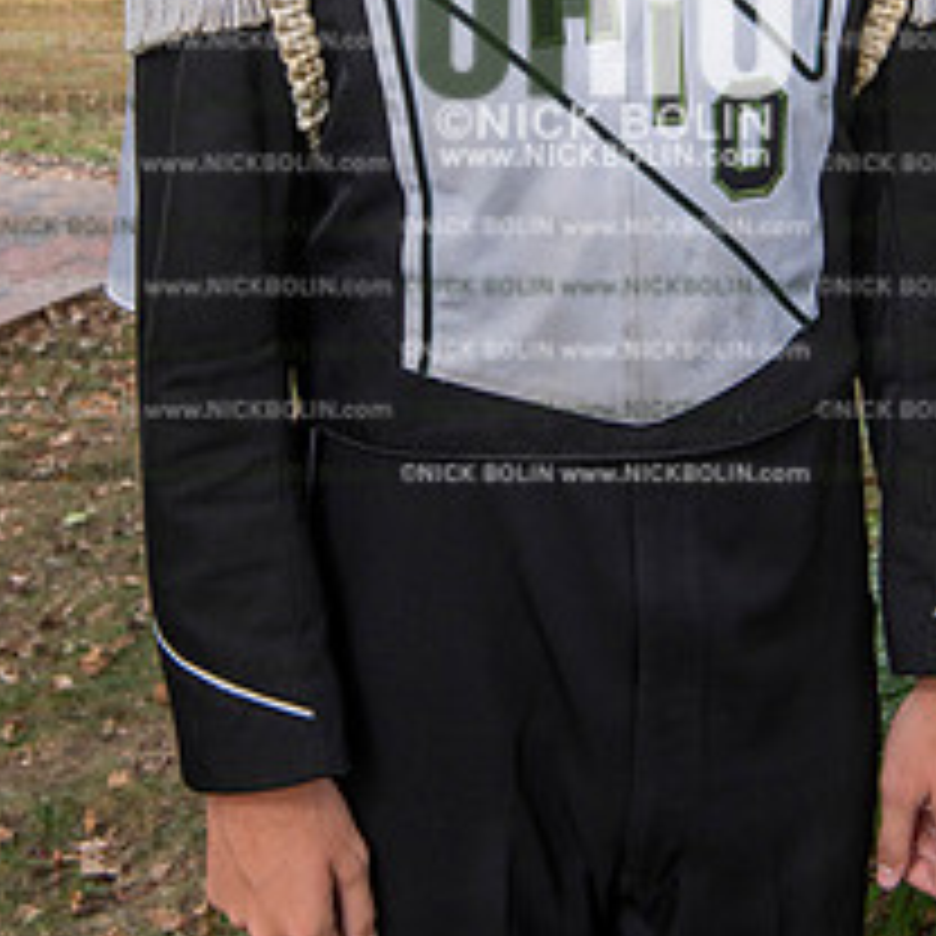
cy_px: 40
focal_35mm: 70
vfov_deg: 23.8
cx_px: 603
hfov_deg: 24.6
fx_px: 2141
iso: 500
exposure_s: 1/100
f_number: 8
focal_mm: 38
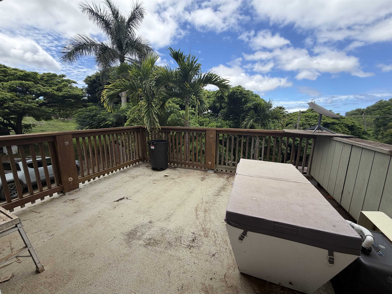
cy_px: 147
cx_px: 196
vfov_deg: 85.7
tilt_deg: -11.3
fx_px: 159
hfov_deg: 102.1
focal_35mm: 14
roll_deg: +0.2
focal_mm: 2.22
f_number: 2.2
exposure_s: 1/770
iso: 32
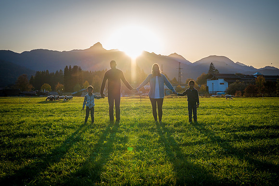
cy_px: 96
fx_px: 561
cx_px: 135
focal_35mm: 72
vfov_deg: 18.8
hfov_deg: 27.9
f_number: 9
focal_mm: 70
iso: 400
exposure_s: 1/1250
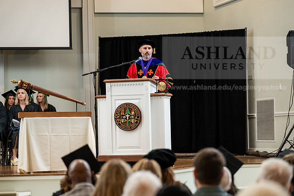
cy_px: 98
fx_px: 939
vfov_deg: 11.9
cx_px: 147
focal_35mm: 115
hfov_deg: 17.8
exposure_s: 1/200
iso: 1600
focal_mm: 115
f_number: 3.2
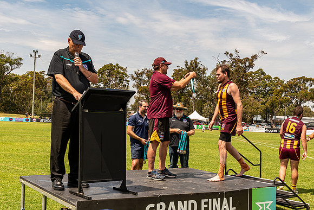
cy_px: 105
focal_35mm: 45
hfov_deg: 43.6
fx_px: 393
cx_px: 157
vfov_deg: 29.9
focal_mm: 30
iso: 200
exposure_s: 1/500
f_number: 8
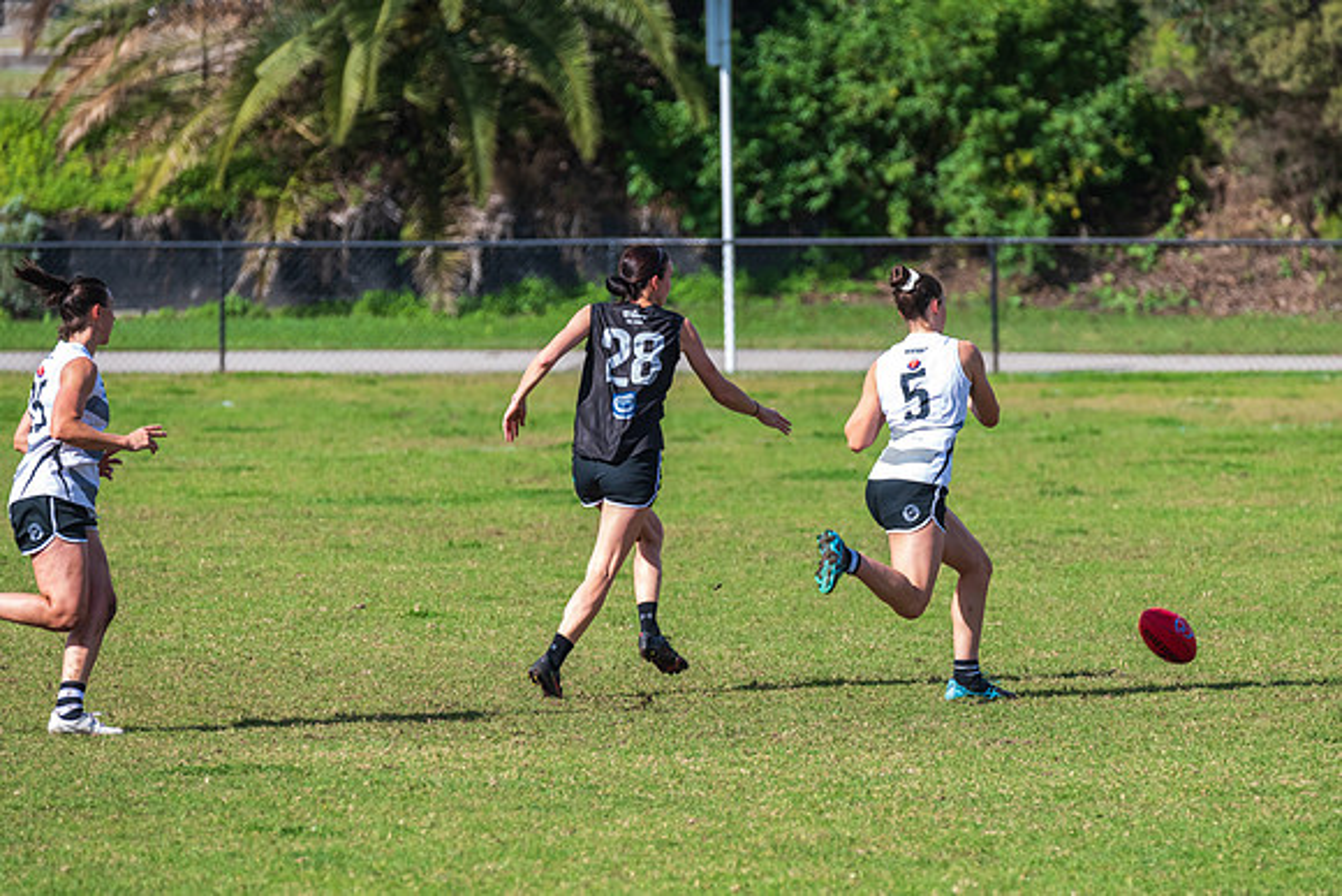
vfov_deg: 3.4
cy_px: 472
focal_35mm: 410
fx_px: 15292
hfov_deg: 5.0
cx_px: 717
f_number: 9
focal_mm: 380
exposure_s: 1/1250
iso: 800
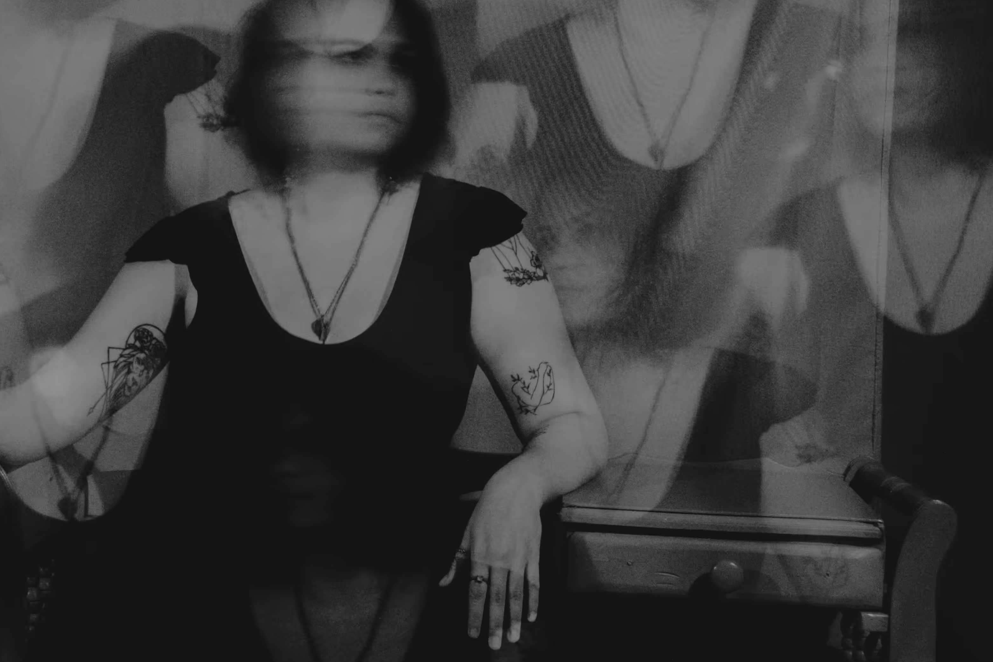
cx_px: 270
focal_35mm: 71
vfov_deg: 19.2
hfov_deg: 28.1
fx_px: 1958
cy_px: 240
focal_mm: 32
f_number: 4.8
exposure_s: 4
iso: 400
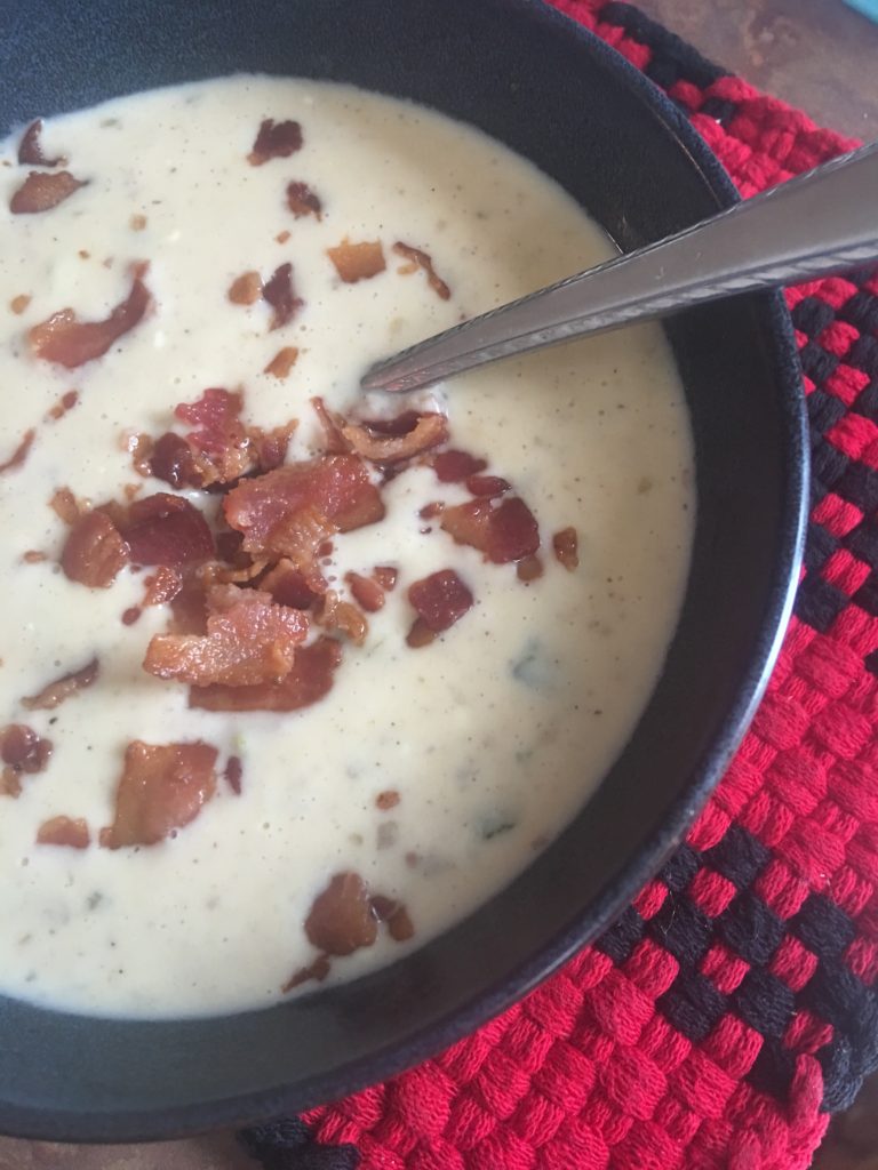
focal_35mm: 29
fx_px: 981
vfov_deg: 61.7
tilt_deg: -71.1
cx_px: 439
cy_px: 585
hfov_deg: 48.2
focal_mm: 4.15
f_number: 2.2
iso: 80
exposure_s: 1/15
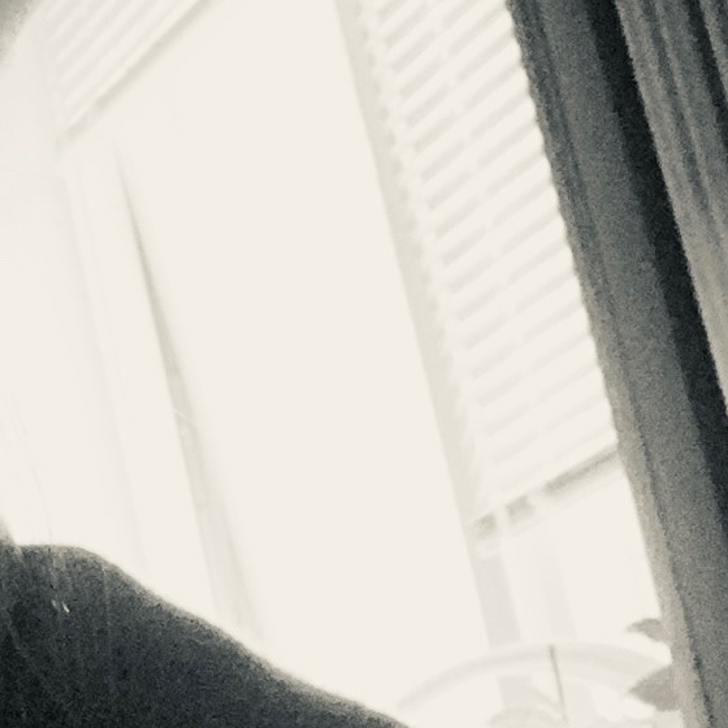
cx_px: -741
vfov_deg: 10.6
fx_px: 3712
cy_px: -506
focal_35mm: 156
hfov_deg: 10.3
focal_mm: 2.87
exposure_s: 1/37
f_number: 2.2
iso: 320
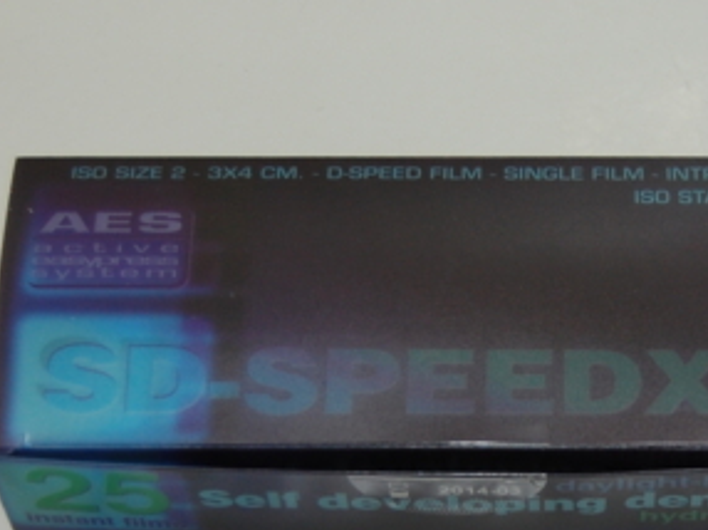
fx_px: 2636
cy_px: 523
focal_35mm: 129
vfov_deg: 11.4
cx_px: 569
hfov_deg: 15.2
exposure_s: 1/60
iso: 400
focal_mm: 32
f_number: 4.5
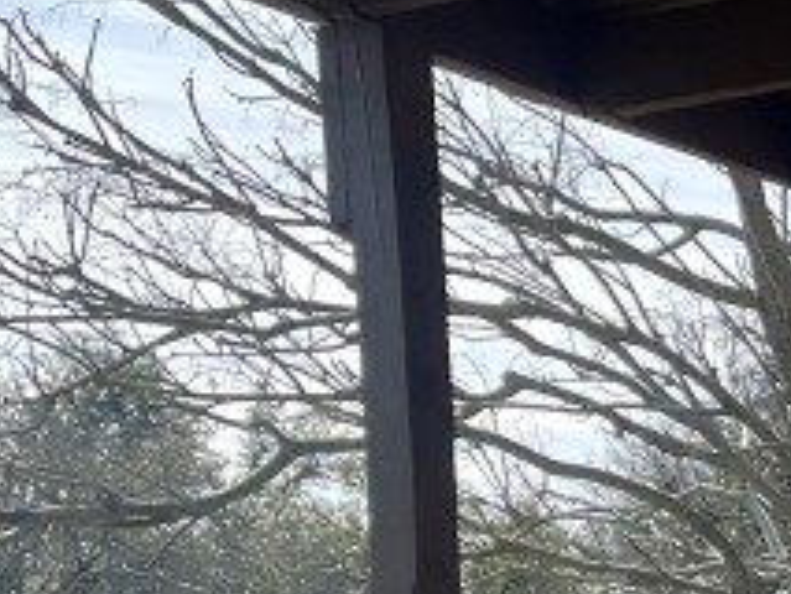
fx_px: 2858
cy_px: 1129
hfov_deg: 14.0
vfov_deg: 11.0
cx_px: 1422
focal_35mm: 125
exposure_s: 1/1890
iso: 50
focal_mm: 5.1
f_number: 1.6
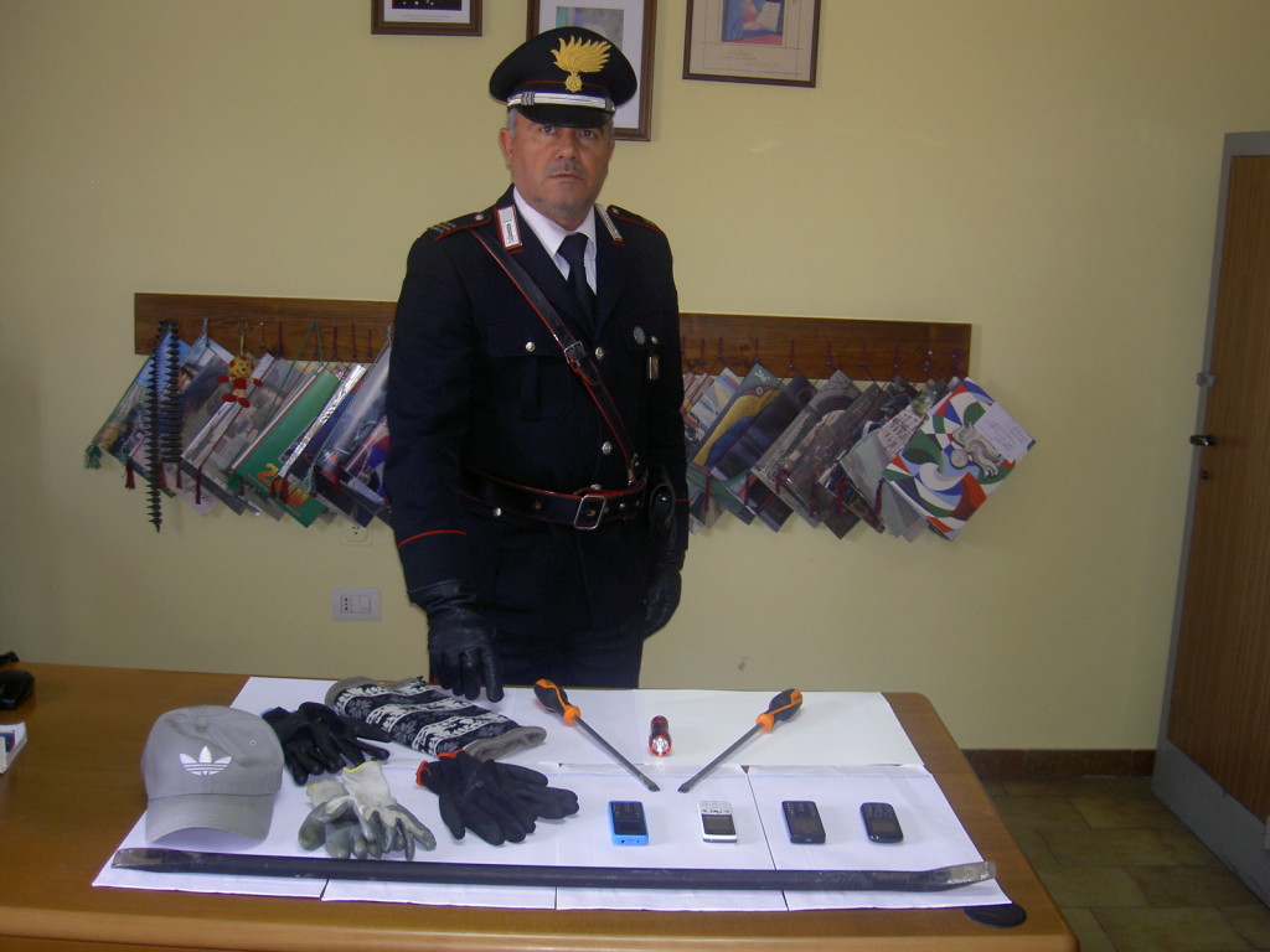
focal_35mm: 39
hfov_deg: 47.9
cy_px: 476
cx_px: 635
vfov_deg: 36.8
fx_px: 1431
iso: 100
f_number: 2.8
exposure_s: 1/30
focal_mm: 8
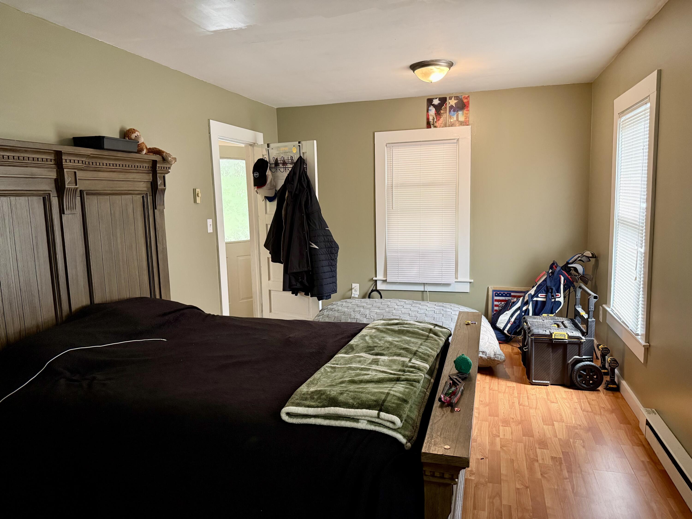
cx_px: 346
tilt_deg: -6.6
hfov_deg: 71.6
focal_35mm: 24
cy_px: 260
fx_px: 480
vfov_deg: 56.8
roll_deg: +0.7
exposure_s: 1/60
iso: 500
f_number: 1.78
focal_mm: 6.76
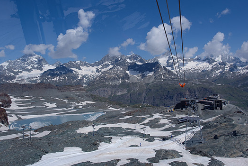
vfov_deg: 42.3
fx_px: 214
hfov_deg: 60.2
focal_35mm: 31
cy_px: 75
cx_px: 121
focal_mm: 18.5
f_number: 9
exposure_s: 1/160
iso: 200
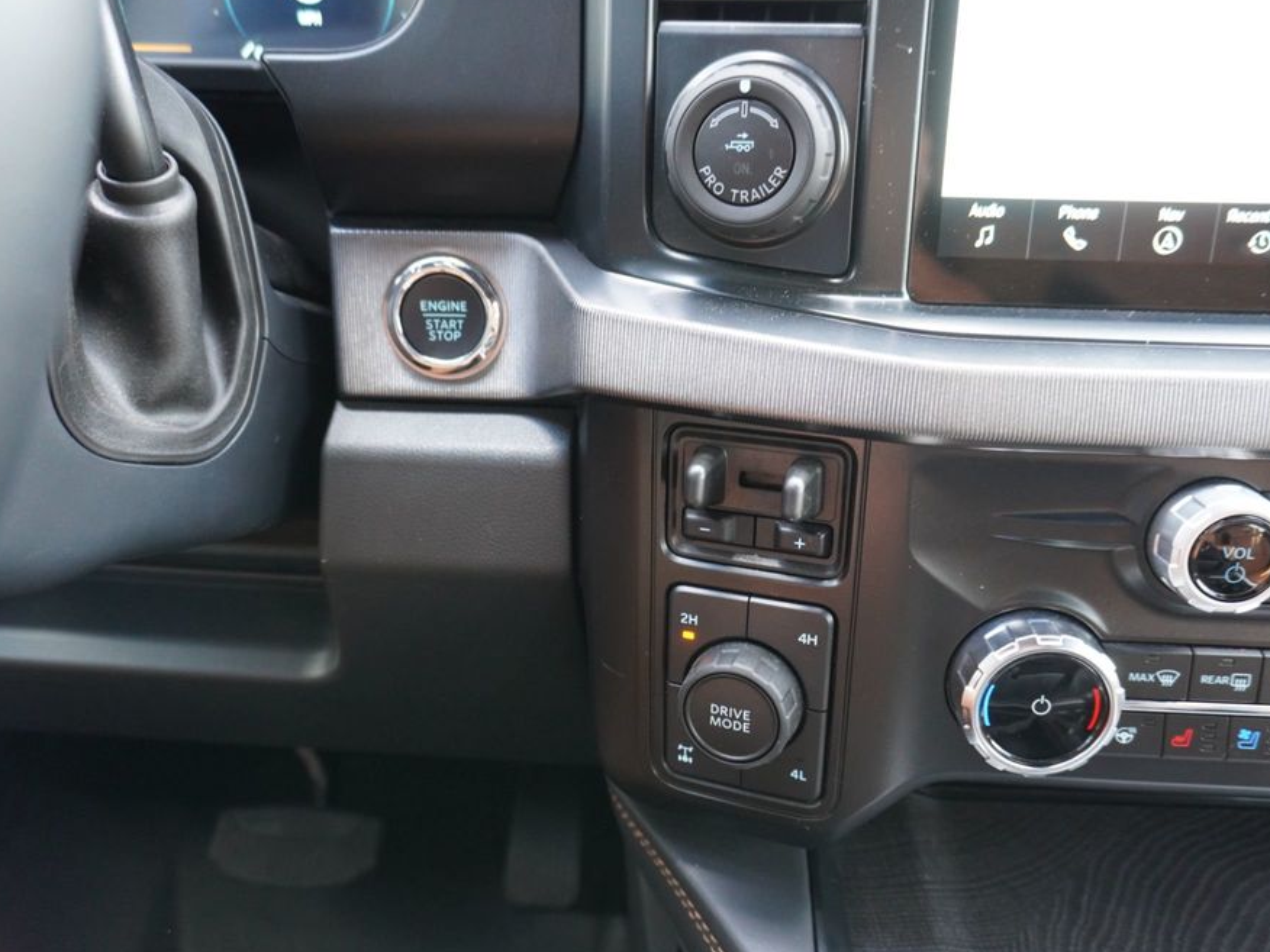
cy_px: 480
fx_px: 991
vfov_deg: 51.4
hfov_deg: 65.3
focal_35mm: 27
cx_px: 665
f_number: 3.5
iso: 1600
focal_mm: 16
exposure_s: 1/60
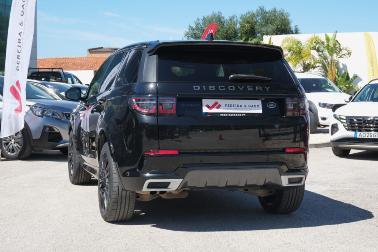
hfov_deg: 33.9
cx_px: 191
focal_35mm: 59
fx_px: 619
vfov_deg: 23.0
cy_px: 130
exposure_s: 1/200
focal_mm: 35.3
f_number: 9
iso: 160
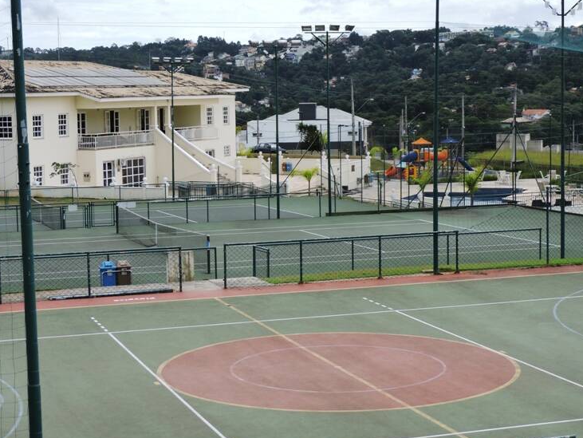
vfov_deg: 19.1
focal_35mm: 77
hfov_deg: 25.3
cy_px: 194
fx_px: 1297
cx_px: 274
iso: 100
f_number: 3.7
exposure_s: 1/640
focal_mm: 9.8
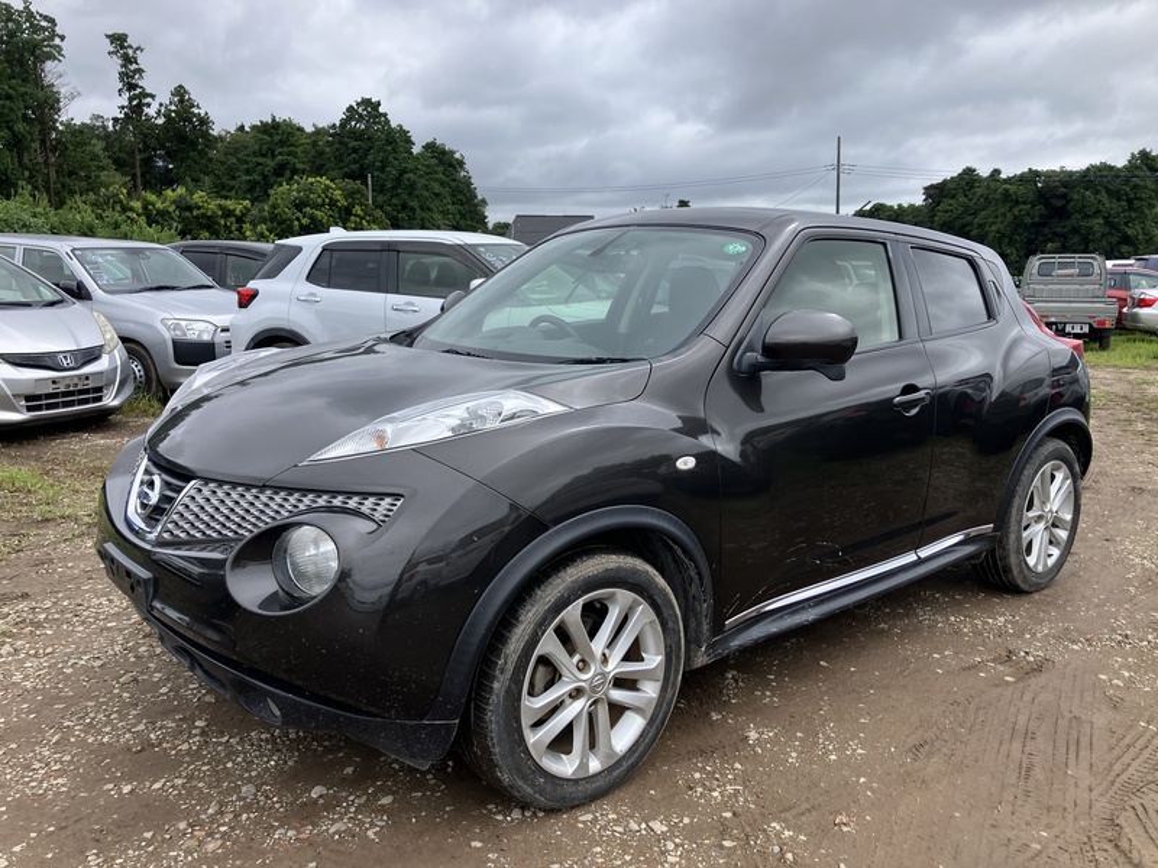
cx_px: 579
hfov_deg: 63.4
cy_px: 434
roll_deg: -0.5
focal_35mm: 28
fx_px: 937
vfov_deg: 49.7
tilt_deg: -8.1
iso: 32
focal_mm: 3.99
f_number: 1.8
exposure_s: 1/1033
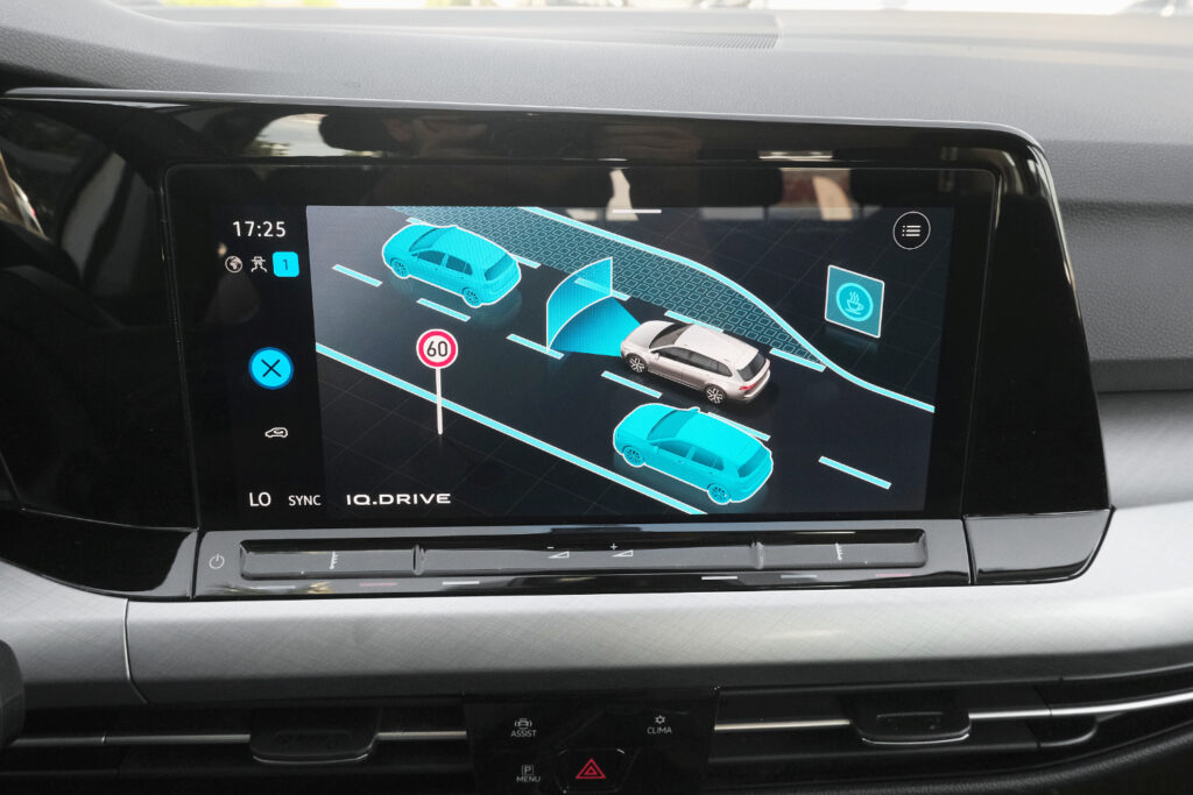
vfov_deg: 45.0
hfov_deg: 63.7
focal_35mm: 29
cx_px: 596
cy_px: 398
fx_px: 961
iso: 2000
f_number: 9
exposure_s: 1/180
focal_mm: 19.2
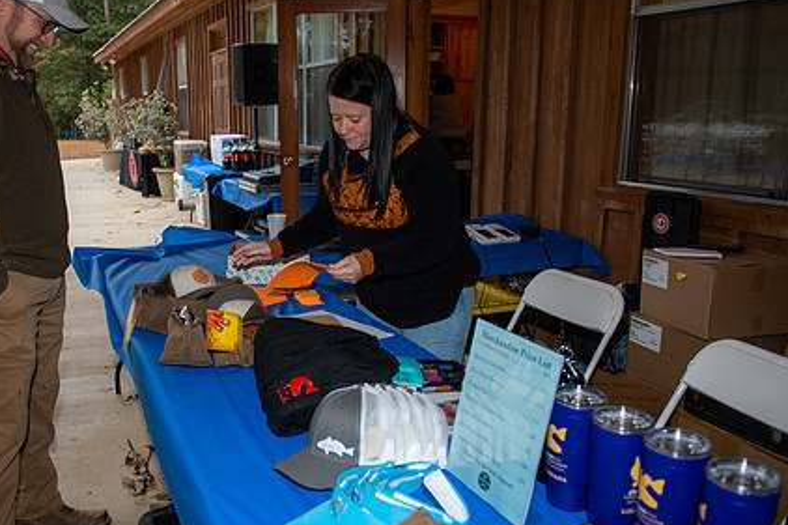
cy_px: 277
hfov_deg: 56.4
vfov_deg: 39.9
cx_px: 288
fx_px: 722
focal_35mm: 33
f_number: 3.5
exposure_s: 1/60
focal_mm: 24
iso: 400
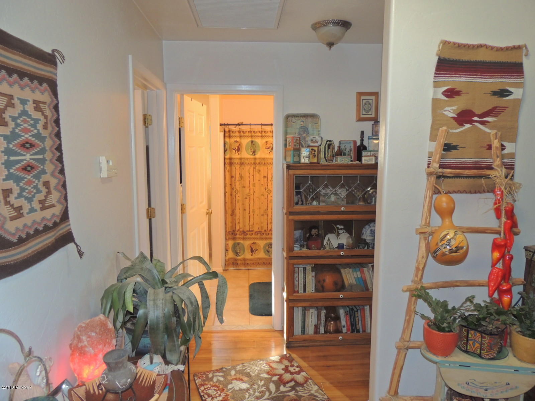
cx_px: 268
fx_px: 371
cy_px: 200
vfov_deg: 56.8
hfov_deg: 71.6
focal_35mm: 24
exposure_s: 1/40
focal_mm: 4.3
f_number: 3
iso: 360
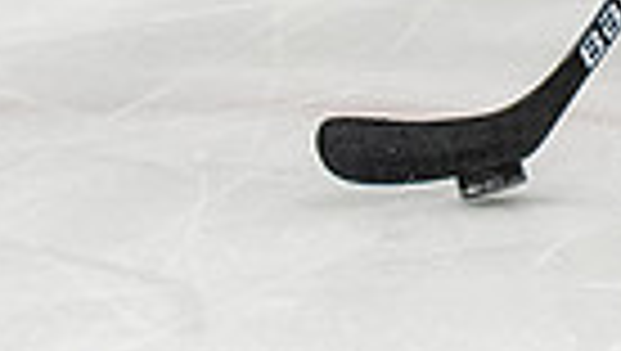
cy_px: -557
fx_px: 12067
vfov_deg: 1.7
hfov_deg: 2.9
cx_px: 725
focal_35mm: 732
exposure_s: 1/800
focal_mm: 70
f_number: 3.2
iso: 1250
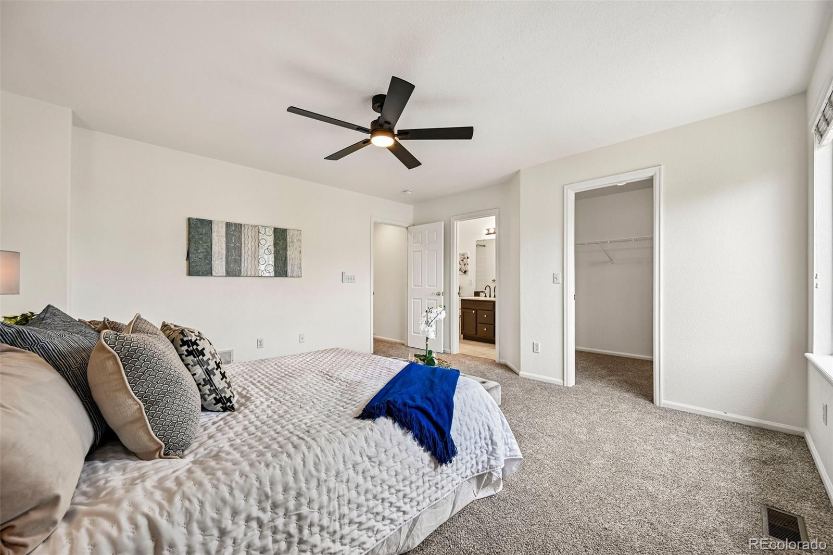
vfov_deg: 81.2
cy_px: 278
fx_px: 324
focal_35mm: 14
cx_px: 416
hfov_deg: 104.3
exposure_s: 1/15
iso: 140
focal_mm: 14
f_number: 8
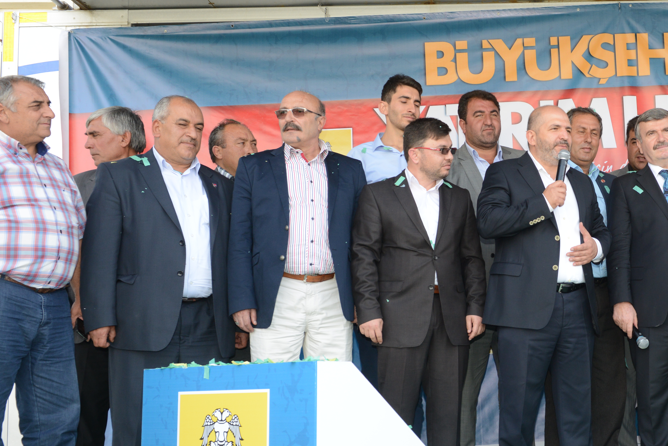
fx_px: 1058
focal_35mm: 57
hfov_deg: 33.7
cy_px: 270
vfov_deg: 23.8
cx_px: 559
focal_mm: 32
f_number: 7.1
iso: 640
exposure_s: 1/200
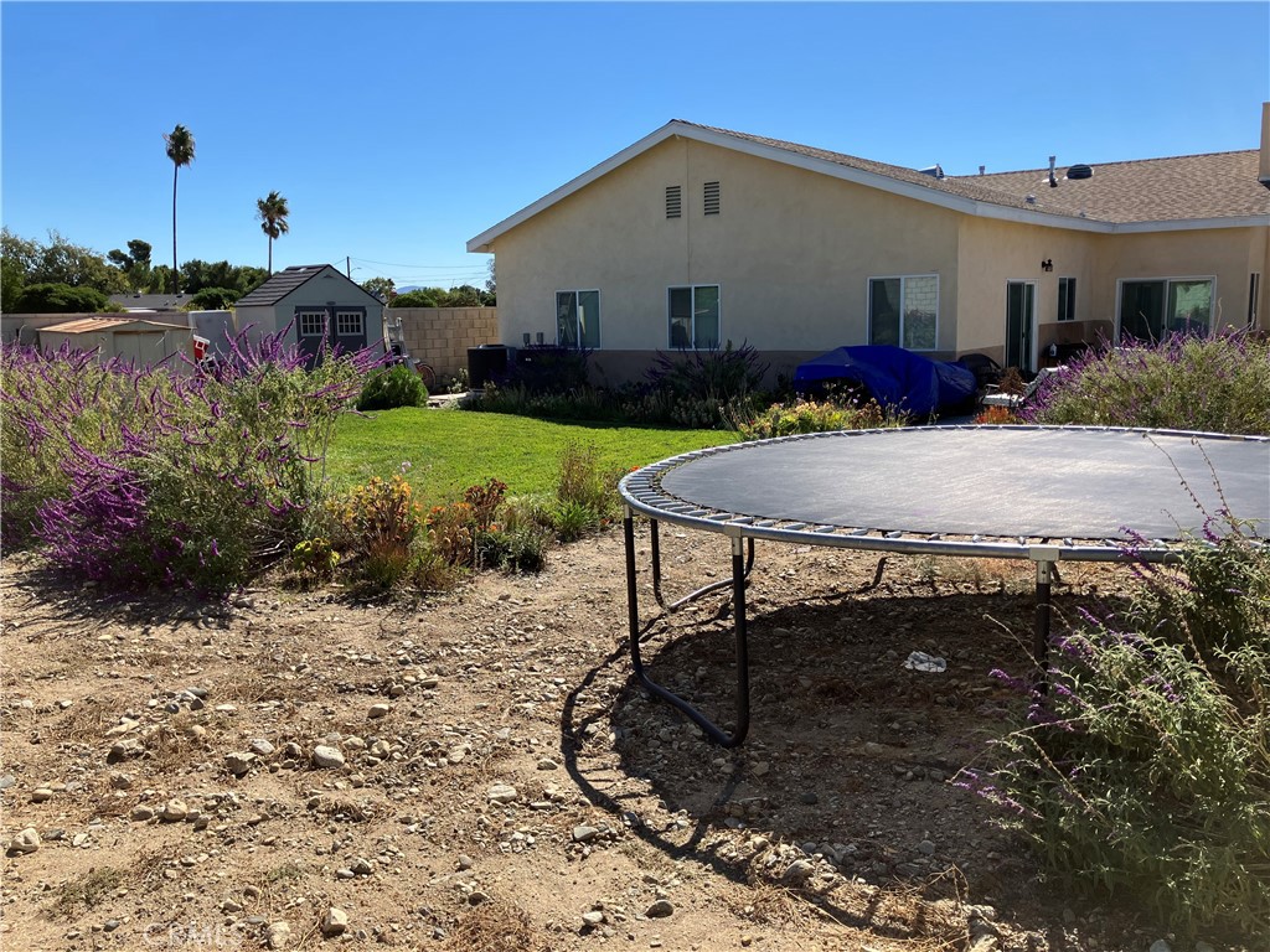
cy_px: 476
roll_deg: +1.2
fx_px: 1027
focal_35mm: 28
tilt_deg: -8.2
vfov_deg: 49.7
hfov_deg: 63.4
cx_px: 635
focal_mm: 3.99
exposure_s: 1/1869
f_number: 1.8
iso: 32
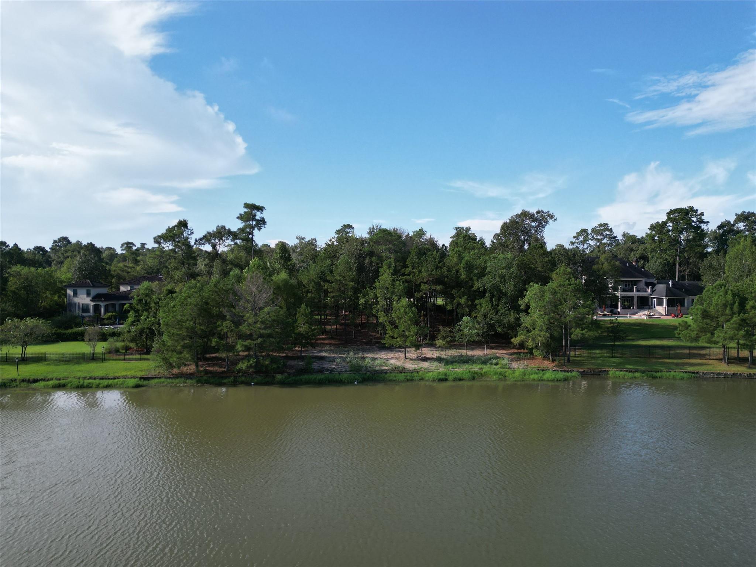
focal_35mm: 24
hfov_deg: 71.6
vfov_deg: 56.8
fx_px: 524
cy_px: 284
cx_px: 378
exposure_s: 1/2500
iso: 140
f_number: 1.7
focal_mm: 6.72
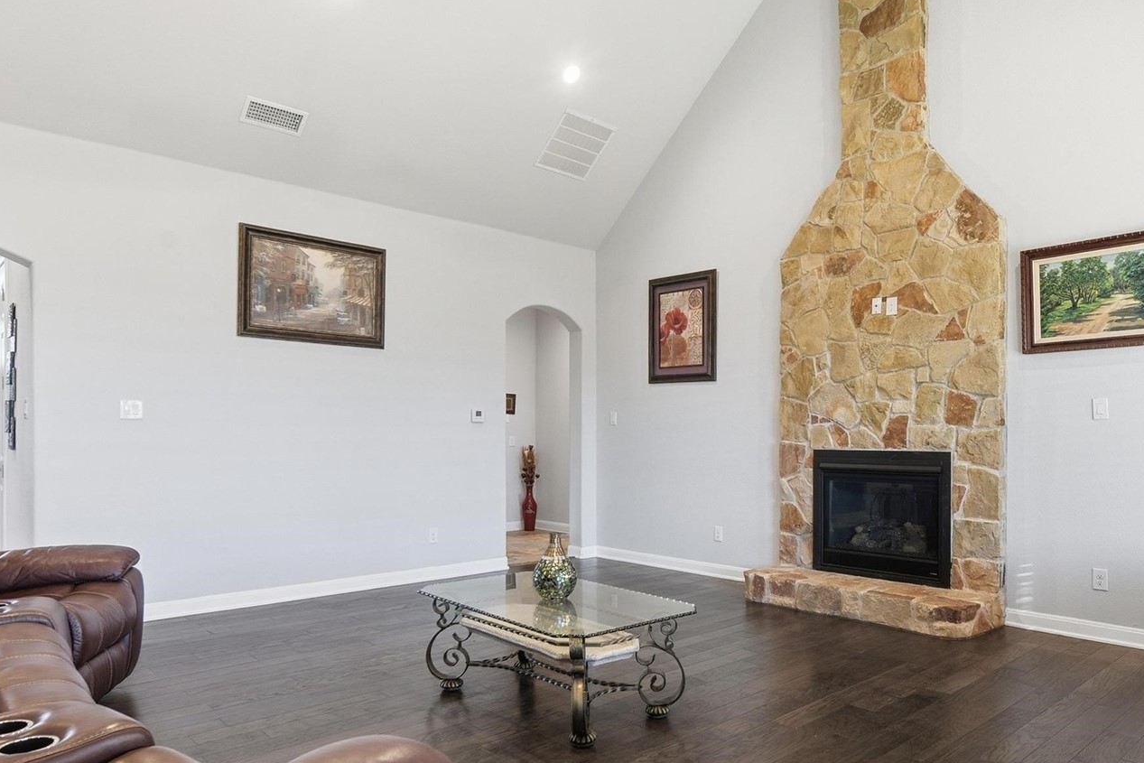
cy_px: 434
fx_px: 763
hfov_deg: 73.5
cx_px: 631
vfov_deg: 53.0
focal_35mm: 24
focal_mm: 14
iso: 100
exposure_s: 1/30
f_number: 9
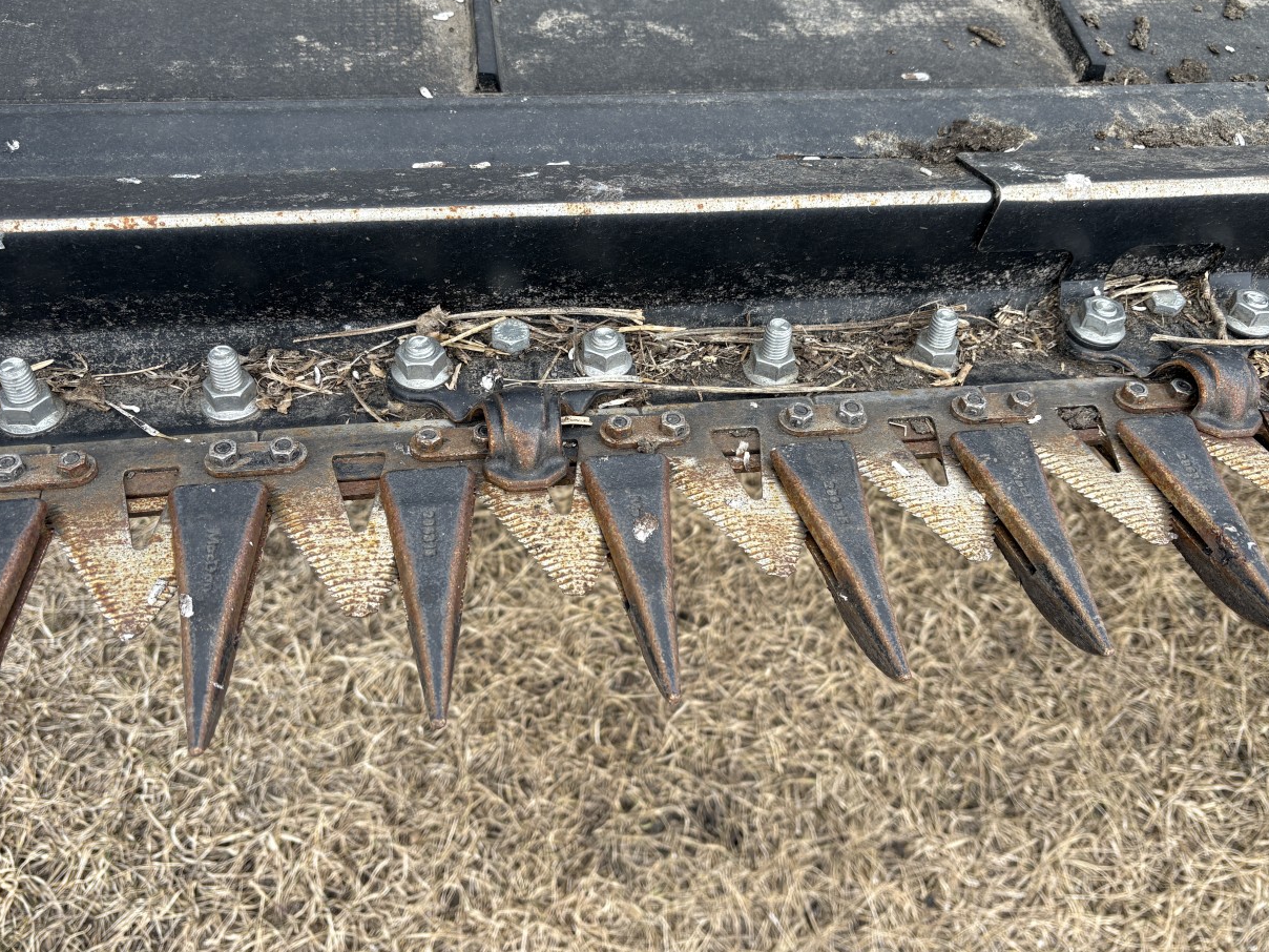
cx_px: 636
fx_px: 1136
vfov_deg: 45.3
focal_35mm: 31
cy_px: 416
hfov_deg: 58.4
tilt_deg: -57.1
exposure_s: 1/647
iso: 50
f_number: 1.6
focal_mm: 5.96
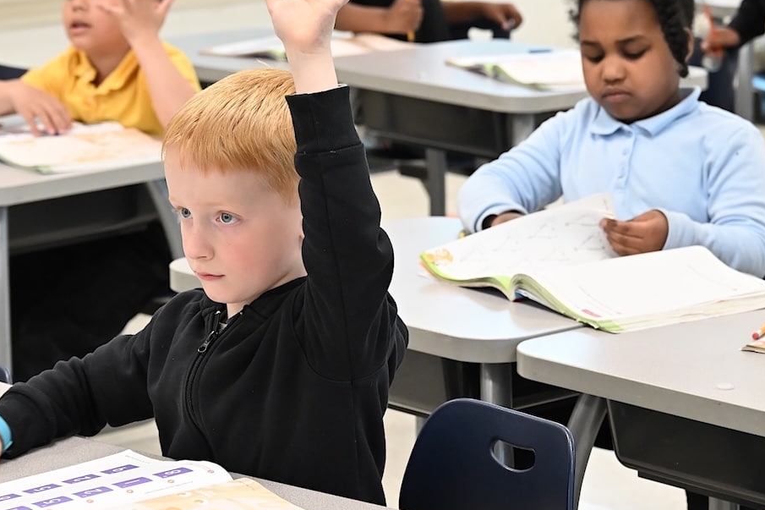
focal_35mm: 122
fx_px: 2592
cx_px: 328
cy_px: 233
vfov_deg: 11.2
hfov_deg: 16.8
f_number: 7.1
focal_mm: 92
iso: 4000
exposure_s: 1/125
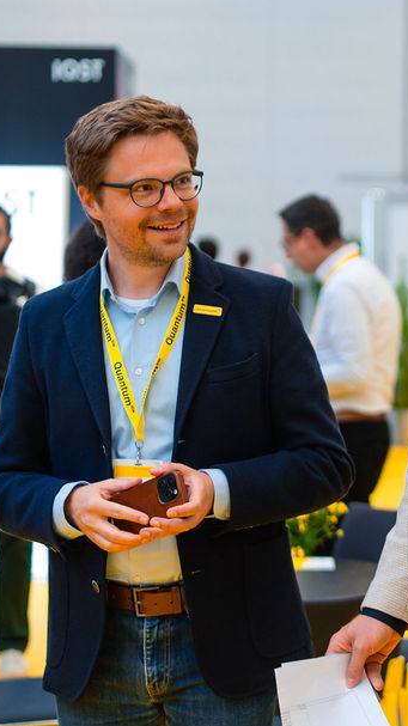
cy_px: 321
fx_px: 1771
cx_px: 482
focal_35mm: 92
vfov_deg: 23.2
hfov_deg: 12.8
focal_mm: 35
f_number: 1.4
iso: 320
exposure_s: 1/160
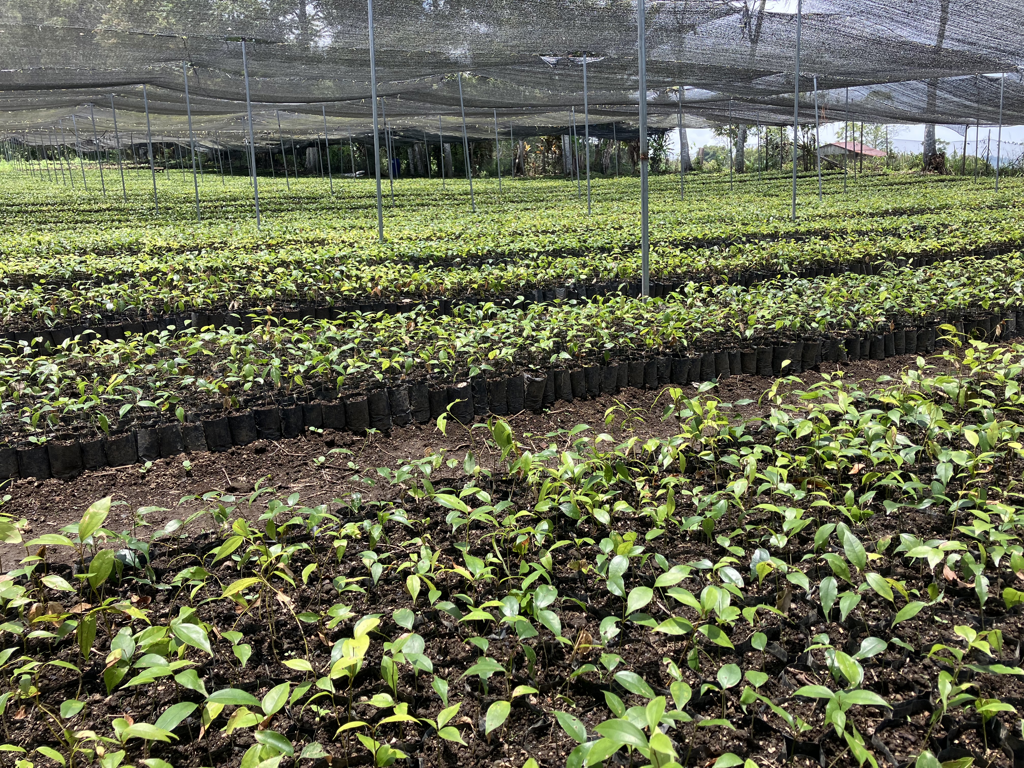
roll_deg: +2.6
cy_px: 384
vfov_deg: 49.7
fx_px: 828
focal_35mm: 28
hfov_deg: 63.4
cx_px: 512
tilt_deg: -10.4
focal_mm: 3.99
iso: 32
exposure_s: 1/454
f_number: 1.8
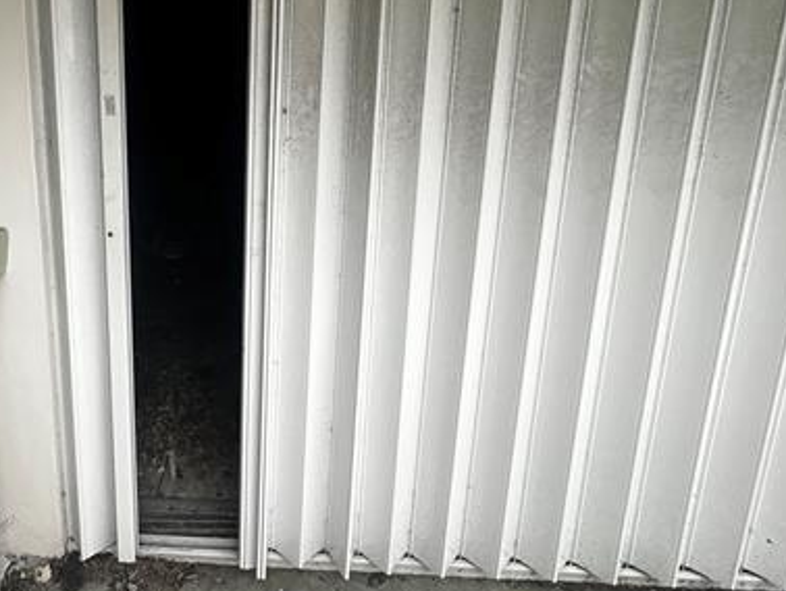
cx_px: 250
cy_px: 189
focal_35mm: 22
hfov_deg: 73.6
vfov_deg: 59.5
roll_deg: -1.1
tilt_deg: -9.0
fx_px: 500
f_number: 1.8
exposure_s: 1/254
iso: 32
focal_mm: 1.57
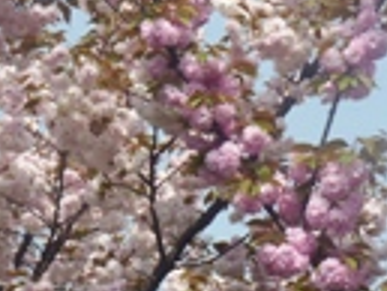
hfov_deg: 7.5
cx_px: 176
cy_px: 166
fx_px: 2965
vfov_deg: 5.6
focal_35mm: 265
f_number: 5
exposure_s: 1/500
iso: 80
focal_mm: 11
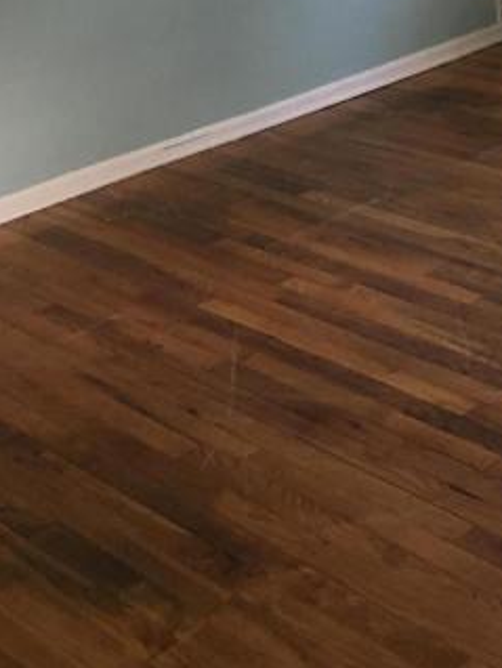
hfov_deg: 20.2
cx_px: 534
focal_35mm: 70
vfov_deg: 26.0
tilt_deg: -13.1
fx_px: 1352
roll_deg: +3.2
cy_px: -34
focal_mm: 4.15
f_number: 2.2
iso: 160
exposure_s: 1/30
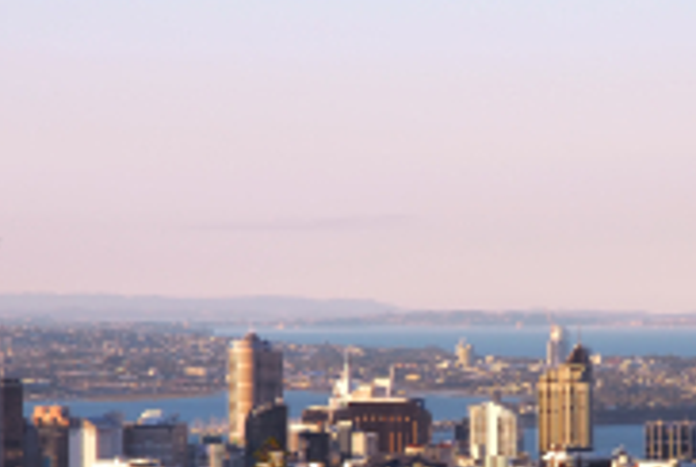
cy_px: 442
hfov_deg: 8.4
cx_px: 497
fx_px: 4725
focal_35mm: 244
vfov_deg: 5.6
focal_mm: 70
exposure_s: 1/160
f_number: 6.3
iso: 100
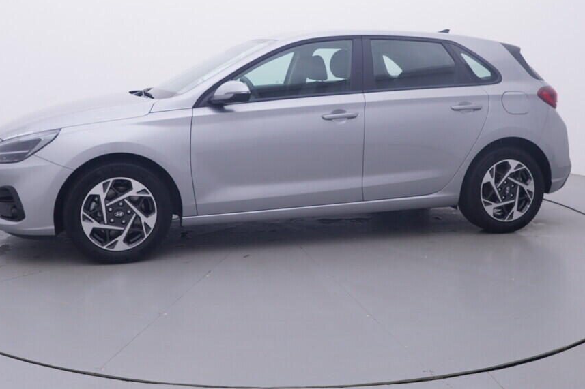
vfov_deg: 34.4
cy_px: 96
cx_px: 268
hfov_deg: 50.8
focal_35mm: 38
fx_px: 615
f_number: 5
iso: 200
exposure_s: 1/80
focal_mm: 15
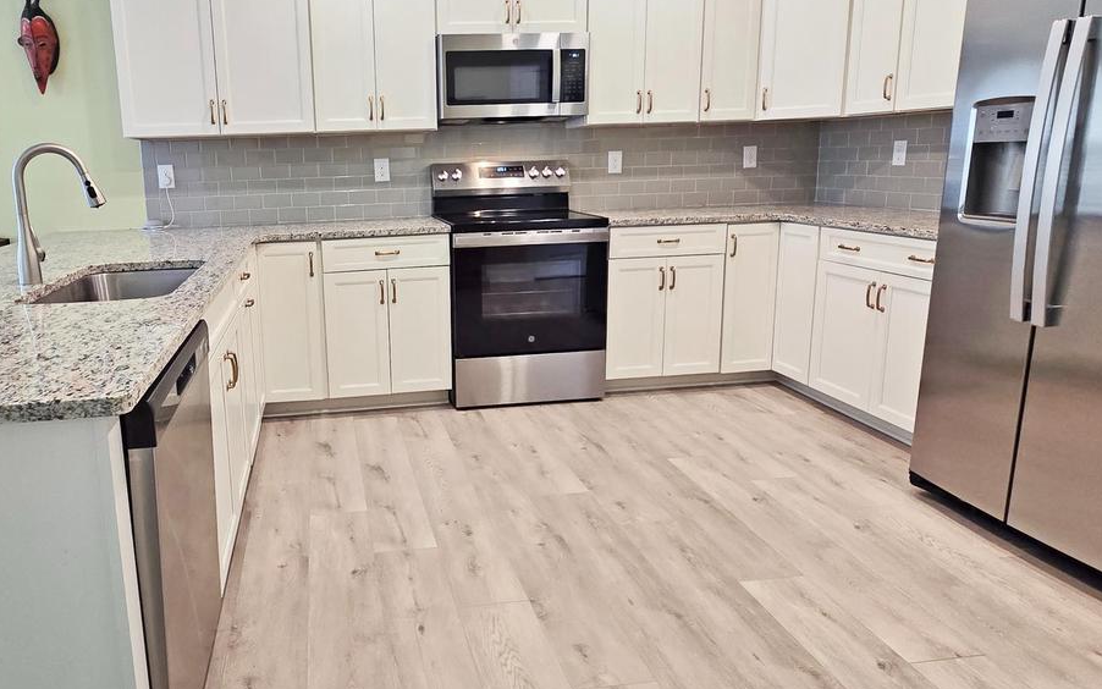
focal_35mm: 22
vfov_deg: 54.9
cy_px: 299
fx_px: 661
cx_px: 403
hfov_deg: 78.0
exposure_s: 1/60
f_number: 2.2
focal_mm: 2.2
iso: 100
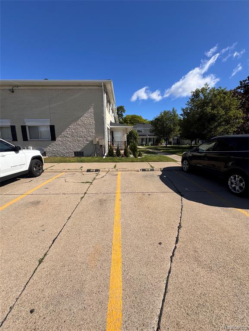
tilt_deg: -9.9
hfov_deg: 85.7
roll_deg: -0.5
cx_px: 124
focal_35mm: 14
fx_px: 134
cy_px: 166
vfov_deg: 102.1
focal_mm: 2.22
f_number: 2.2
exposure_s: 1/2146
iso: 50
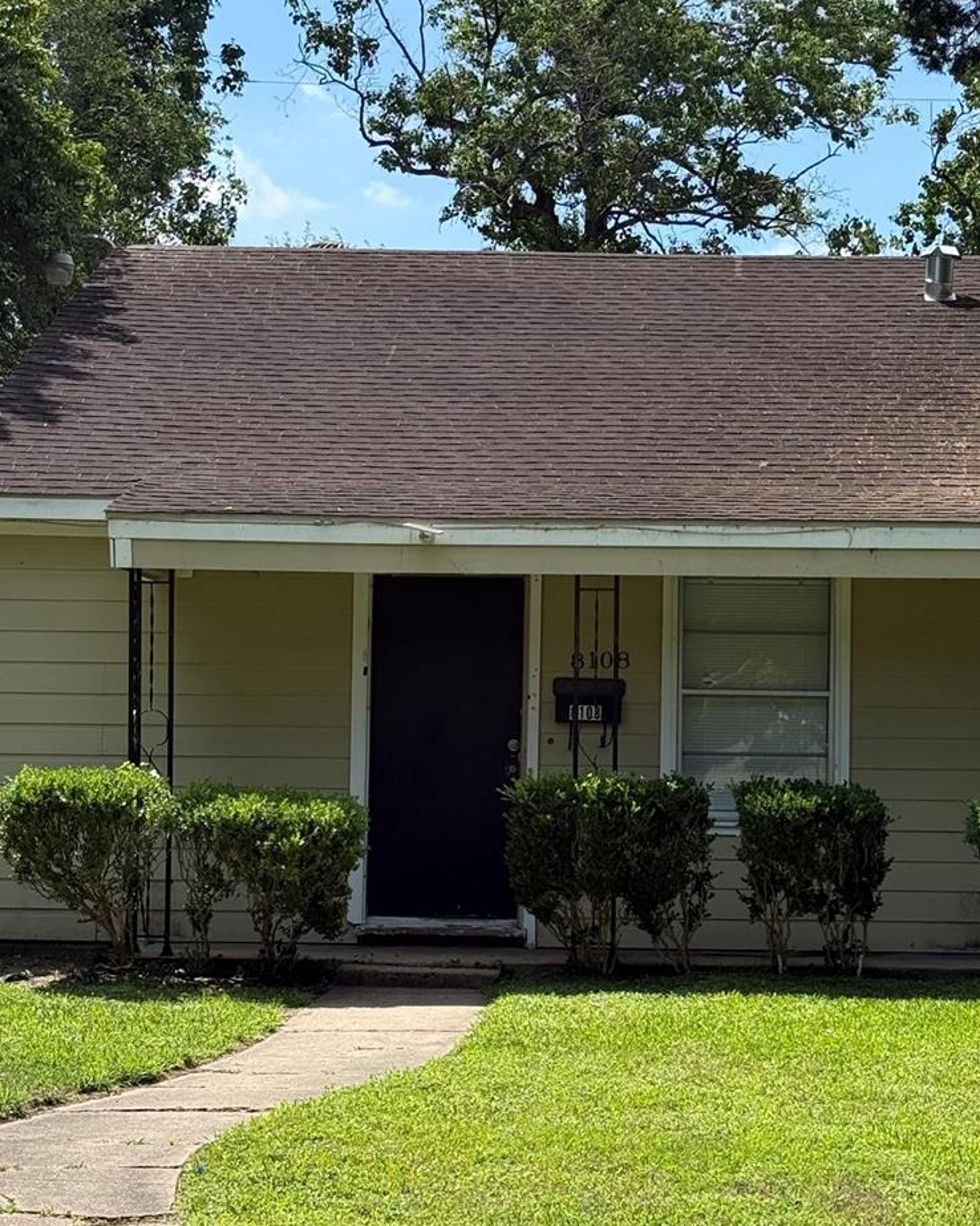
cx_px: 649
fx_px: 2829
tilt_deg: +1.0
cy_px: 711
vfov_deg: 24.4
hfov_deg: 19.6
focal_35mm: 78
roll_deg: -1.1
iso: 80
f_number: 1.78
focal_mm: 6.76
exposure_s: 1/2976
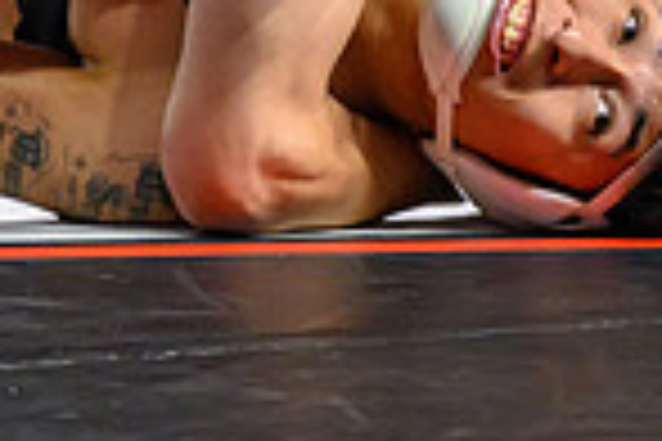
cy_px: -221
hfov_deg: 4.9
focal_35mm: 418
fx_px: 7686
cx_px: 375
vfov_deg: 3.3
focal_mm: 95
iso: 3200
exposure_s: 1/1000
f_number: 2.8
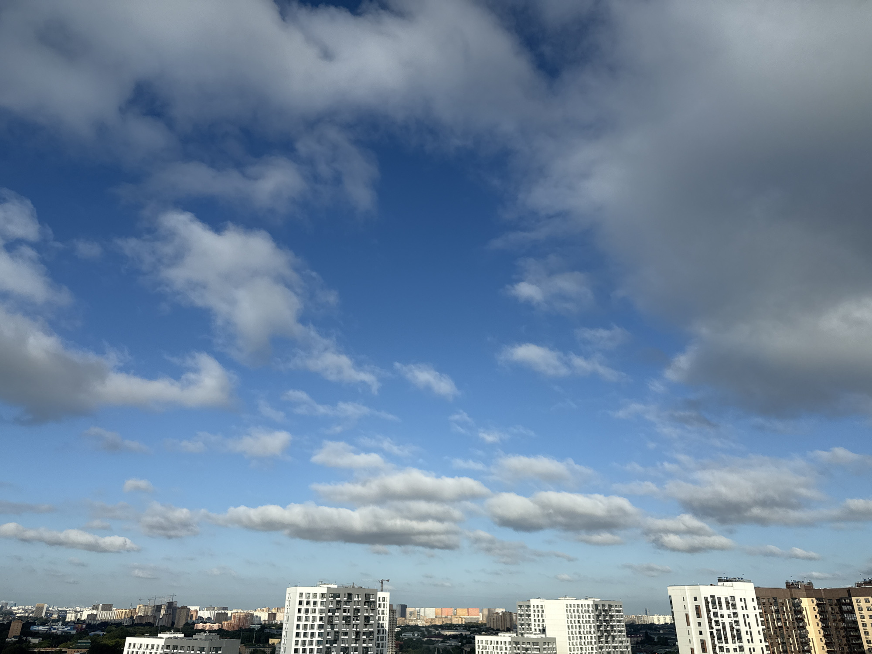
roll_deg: -0.7
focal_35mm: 24
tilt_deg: +24.8
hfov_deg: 71.6
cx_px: 436
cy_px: 327
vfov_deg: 56.8
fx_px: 605
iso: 80
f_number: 1.78
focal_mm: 6.76
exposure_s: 1/4975
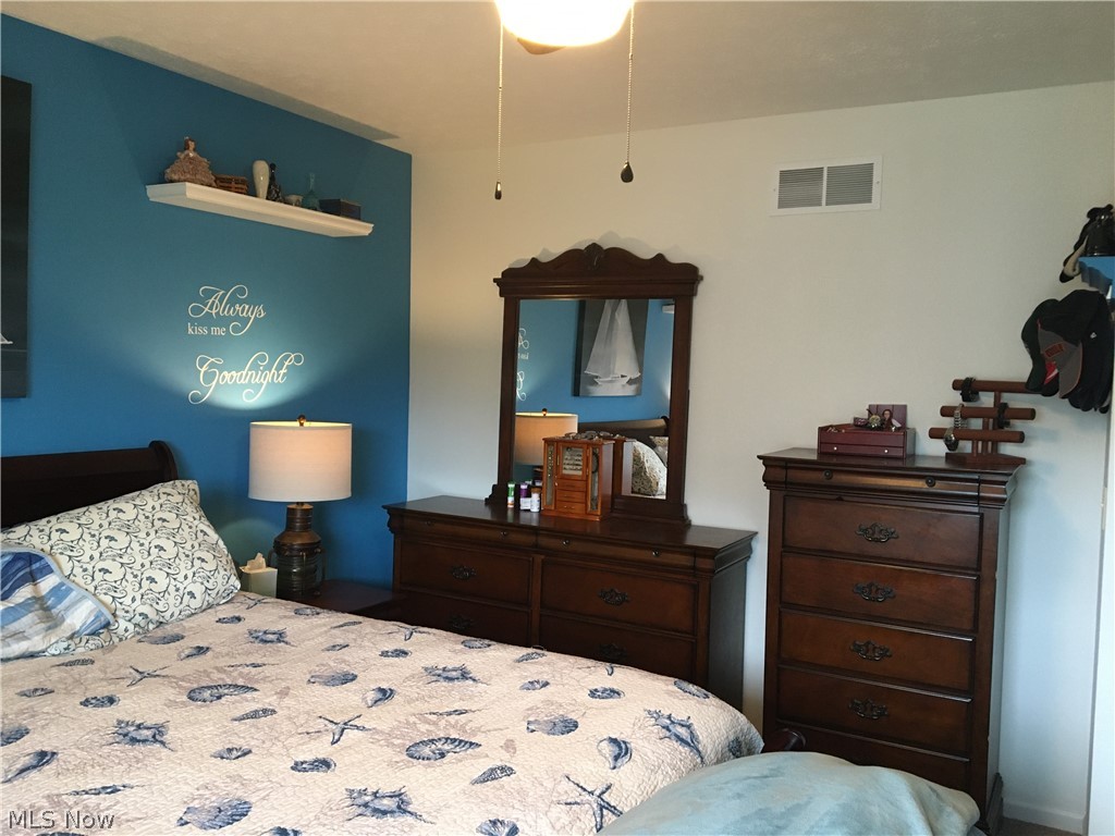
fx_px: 934
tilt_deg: -2.7
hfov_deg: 61.7
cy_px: 418
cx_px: 558
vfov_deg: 48.2
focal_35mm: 29
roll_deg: -1.4
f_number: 2.2
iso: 160
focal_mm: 4.15
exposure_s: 1/30
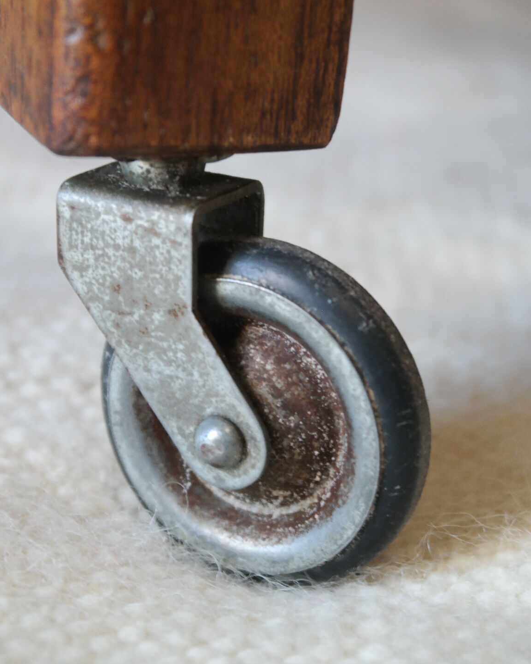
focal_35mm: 87
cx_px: 266
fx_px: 1709
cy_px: 310
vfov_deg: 22.0
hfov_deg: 17.7
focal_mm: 50
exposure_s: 1/25
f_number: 5.6
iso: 800
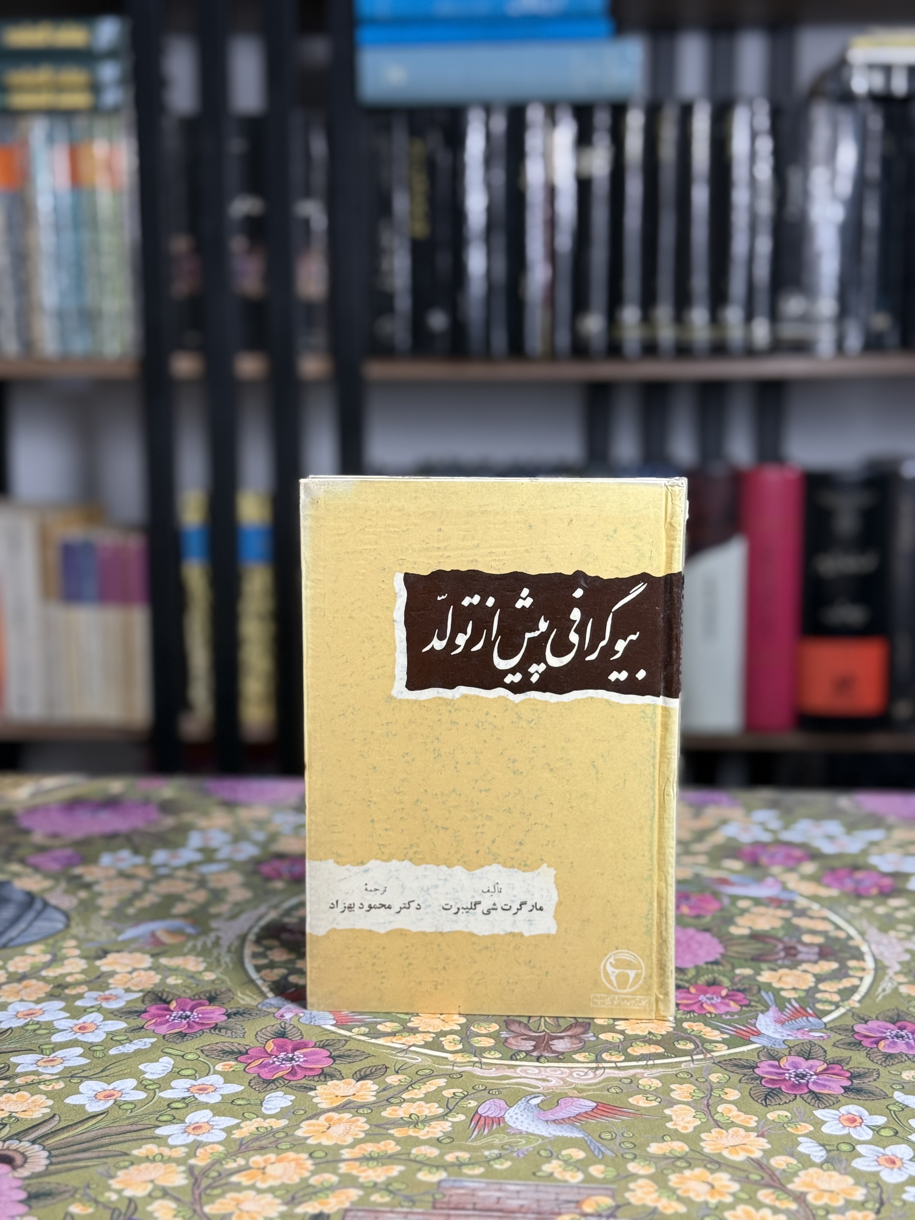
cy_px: 610
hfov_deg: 30.3
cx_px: 458
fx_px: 1692
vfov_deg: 39.7
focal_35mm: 48
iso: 80
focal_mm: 6.76
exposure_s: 1/100
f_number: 1.78
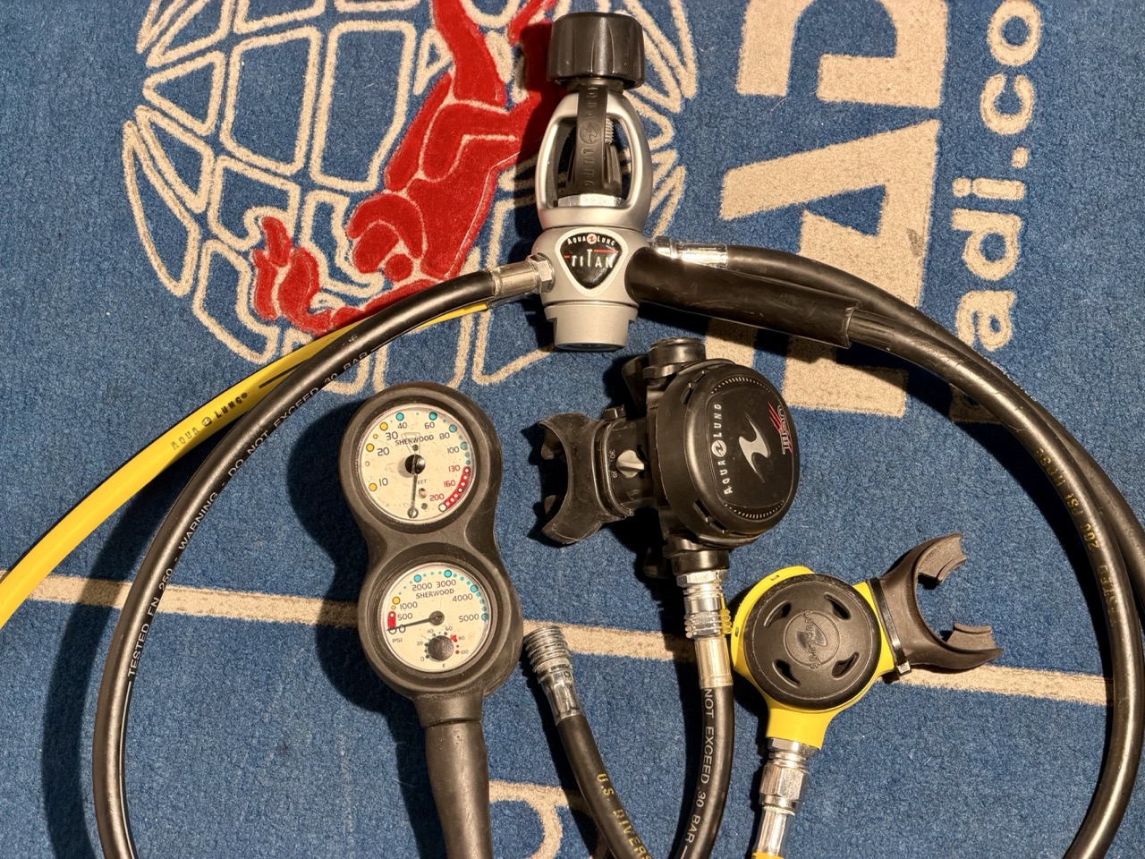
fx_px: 3308
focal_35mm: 100
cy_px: 430
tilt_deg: -74.3
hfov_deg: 19.6
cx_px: 572
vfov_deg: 14.8
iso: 200
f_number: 2.8
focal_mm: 16.89
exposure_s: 1/120
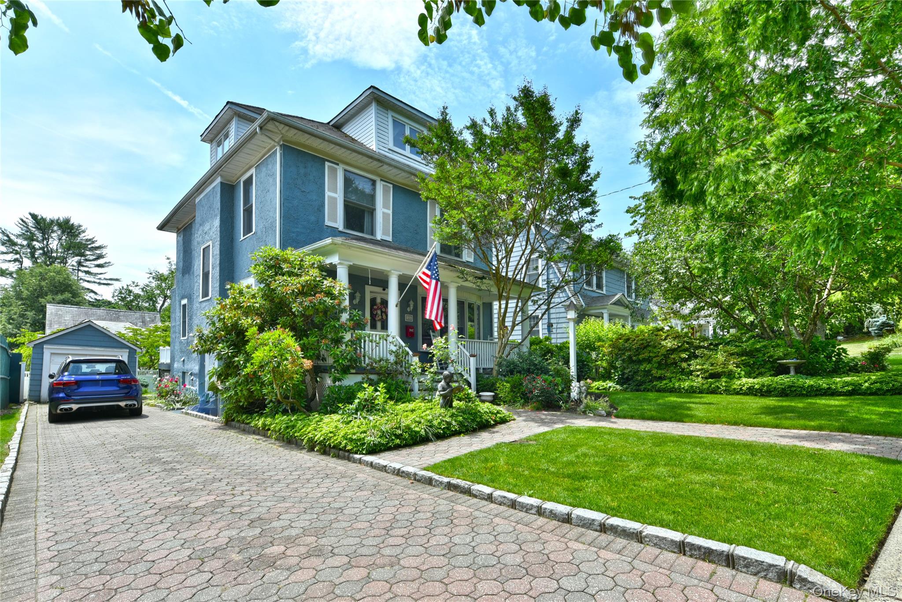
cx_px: 451
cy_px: 301
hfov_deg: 96.7
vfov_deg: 73.8
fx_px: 401
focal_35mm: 16
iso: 125
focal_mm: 16
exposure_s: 1/60
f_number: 10
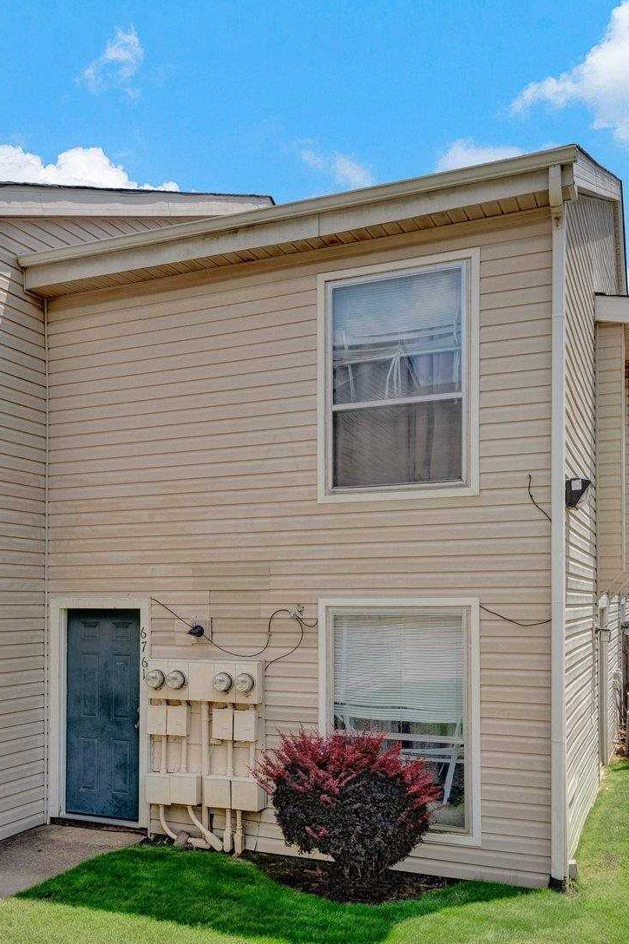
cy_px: 574
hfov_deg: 40.5
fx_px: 839
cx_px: 205
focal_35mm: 32
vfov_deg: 58.2
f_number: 7.1
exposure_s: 1/850
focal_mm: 11.6
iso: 400
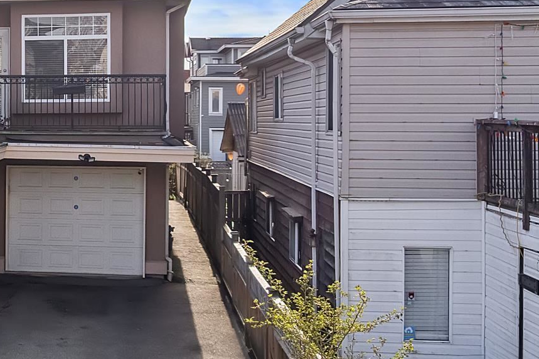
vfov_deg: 21.1
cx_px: -57
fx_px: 958
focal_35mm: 64
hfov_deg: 28.5
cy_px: 119
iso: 100
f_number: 2.8
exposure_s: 1/2500
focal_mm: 8.38
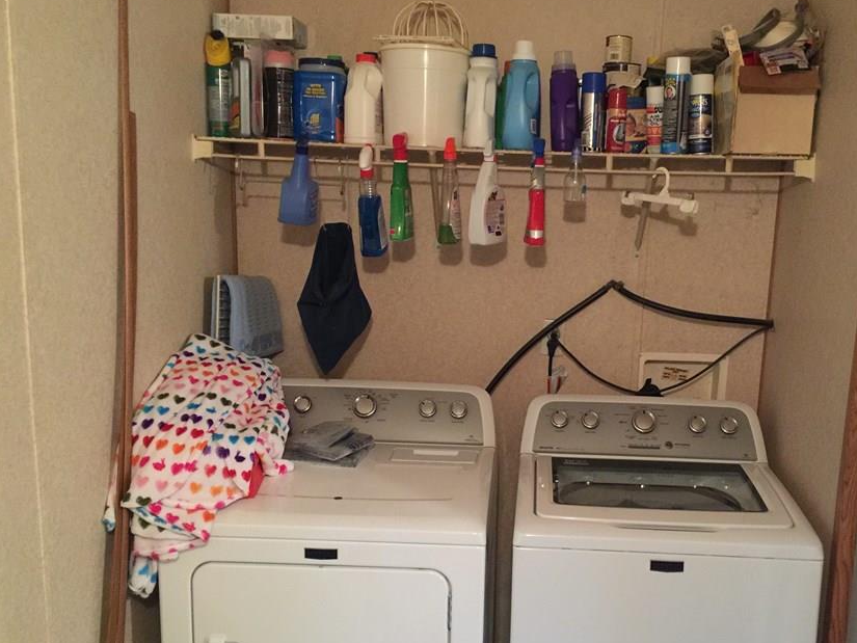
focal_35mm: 36
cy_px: 350
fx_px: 891
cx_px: 510
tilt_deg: -12.0
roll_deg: -2.6
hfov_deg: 51.0
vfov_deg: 39.6
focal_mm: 4.15
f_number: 2.2
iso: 125
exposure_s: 1/4
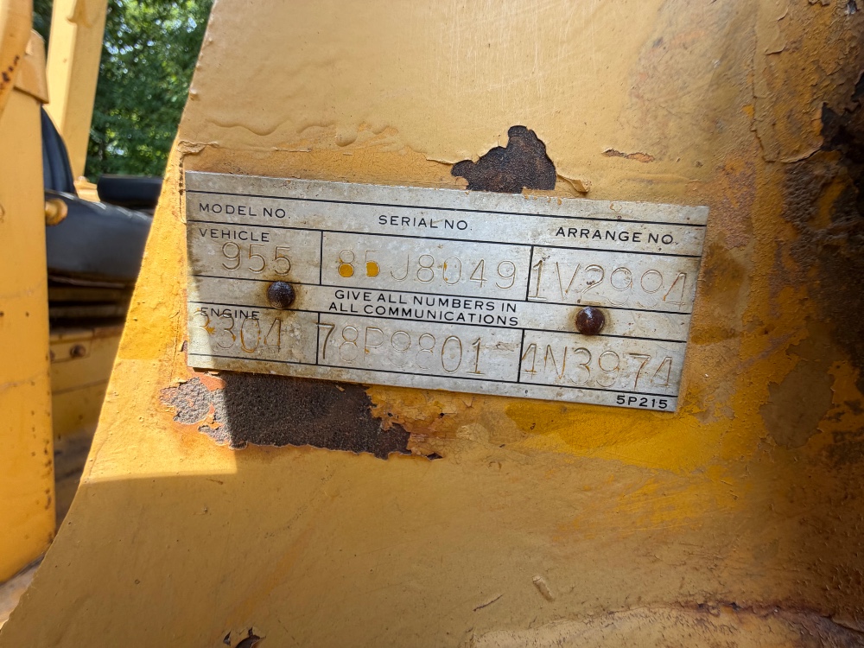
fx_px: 349
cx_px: 432
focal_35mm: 14
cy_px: 324
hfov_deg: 102.1
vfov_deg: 85.7
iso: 40
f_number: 2.2
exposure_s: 1/208
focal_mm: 2.22
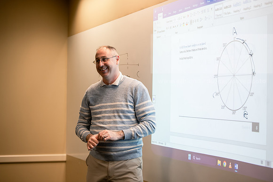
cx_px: 136
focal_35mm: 70
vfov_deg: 19.5
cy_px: 91
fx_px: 531
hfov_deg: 28.8
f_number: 3.5
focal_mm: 70
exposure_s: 1/160
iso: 800
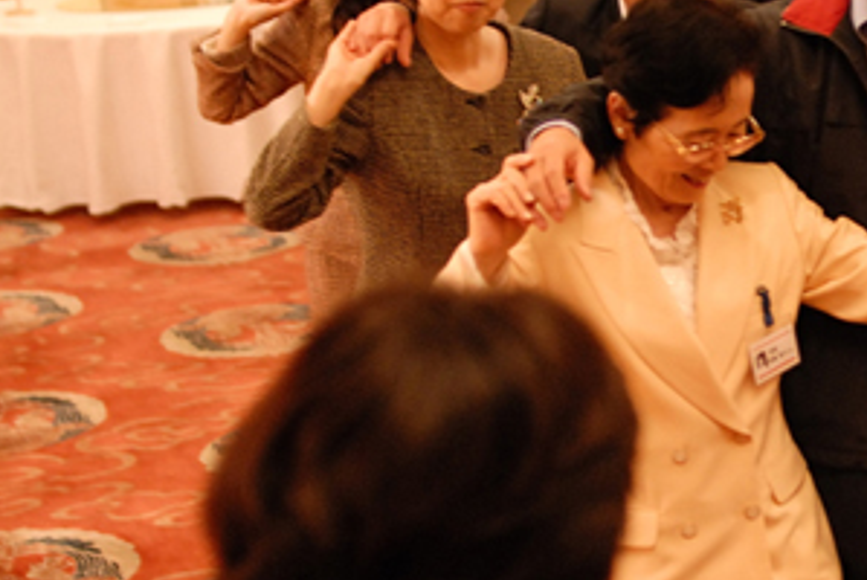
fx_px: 2170
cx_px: 861
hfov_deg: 21.8
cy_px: 306
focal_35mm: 90
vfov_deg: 15.2
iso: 800
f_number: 2
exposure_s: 1/90
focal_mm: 28
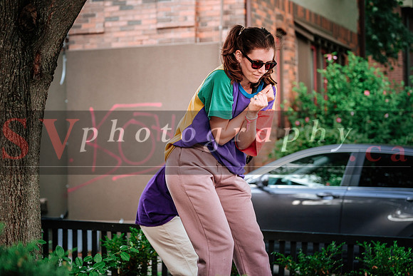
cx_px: 206
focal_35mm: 103
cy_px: 138
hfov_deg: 19.8
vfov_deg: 13.3
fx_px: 1182
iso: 800
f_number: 2.8
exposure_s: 1/200
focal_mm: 68.7
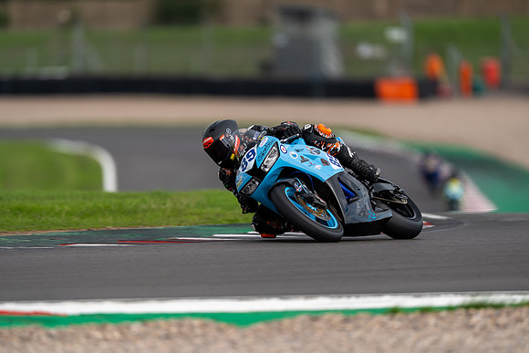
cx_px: 268
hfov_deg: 3.1
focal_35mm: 675
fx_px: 9925
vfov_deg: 2.0
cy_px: 183
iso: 125
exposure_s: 1/500
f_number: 4
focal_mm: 600
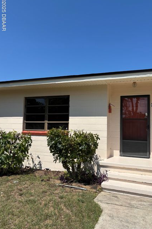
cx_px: 84
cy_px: 116
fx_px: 177
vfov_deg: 65.5
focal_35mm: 28
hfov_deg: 46.3
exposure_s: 1/4854
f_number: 1.6
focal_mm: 5.96
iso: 50
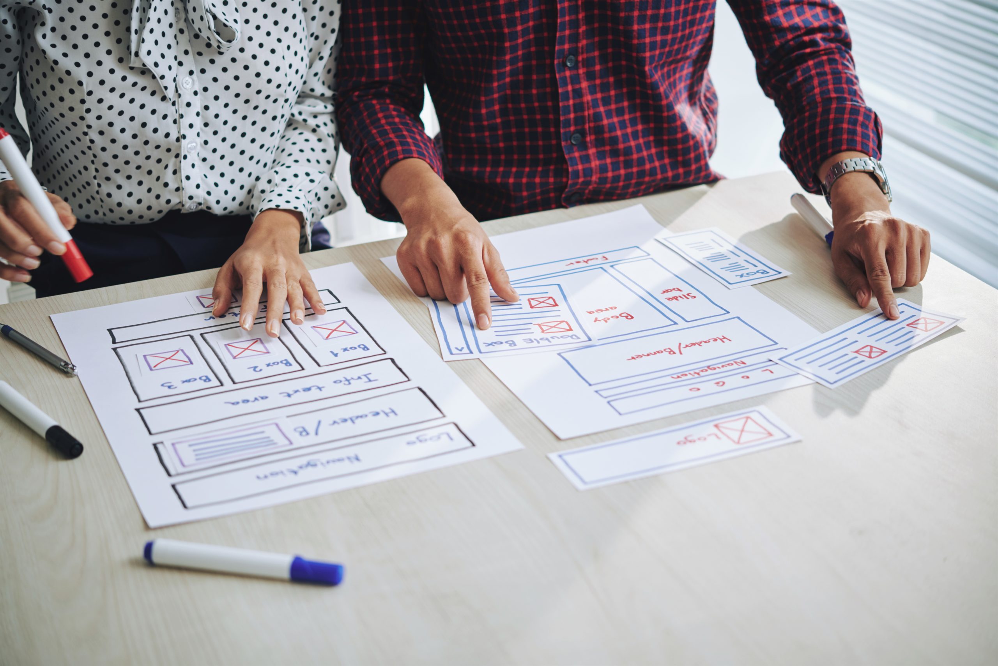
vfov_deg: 22.6
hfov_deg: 33.4
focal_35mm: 60
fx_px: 1664
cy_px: 333
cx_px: 499
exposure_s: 1/180
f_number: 2.8
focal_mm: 60
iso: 200
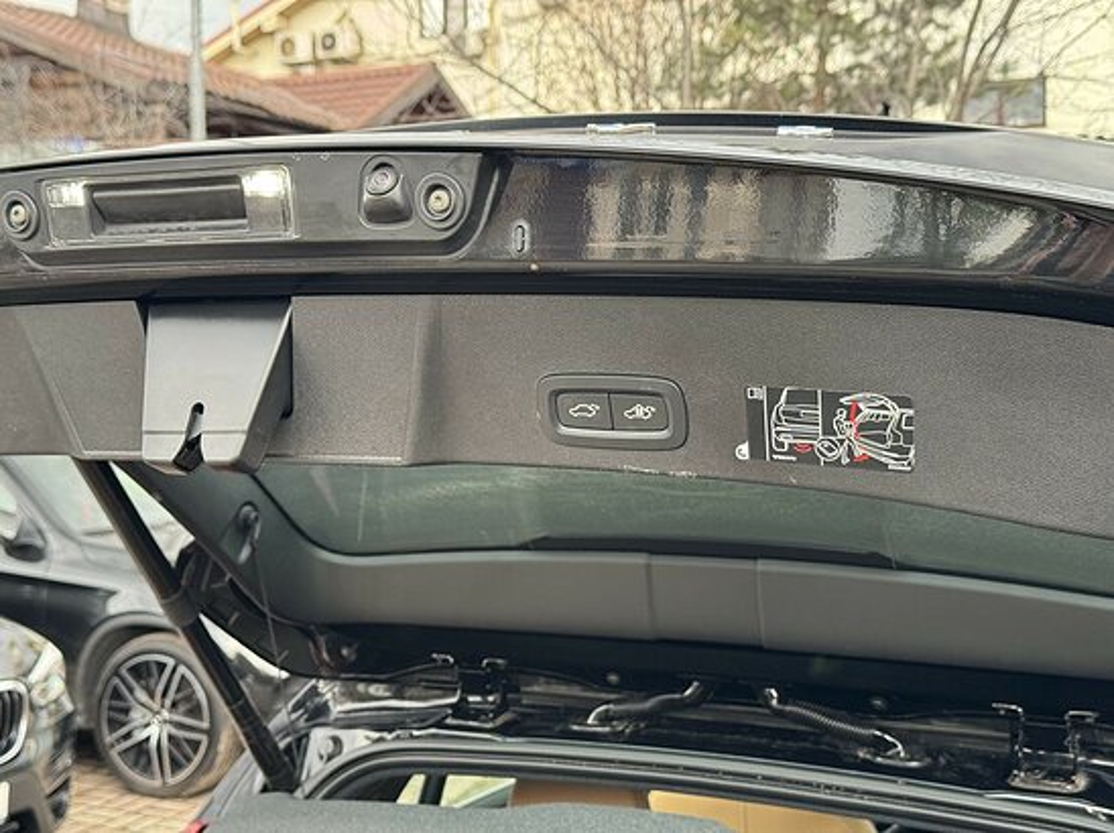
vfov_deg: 30.2
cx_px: 557
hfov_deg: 39.7
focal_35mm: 48
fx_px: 1543
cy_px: 416
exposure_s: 1/60
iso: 125
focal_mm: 6.76
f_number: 1.78
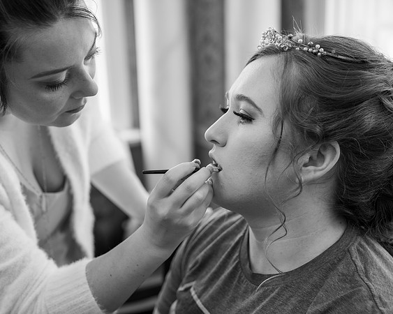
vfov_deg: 26.0
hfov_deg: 32.1
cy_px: 157
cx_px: 165
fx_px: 681
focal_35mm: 59
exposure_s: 1/60
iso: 500
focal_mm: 52
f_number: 2.8
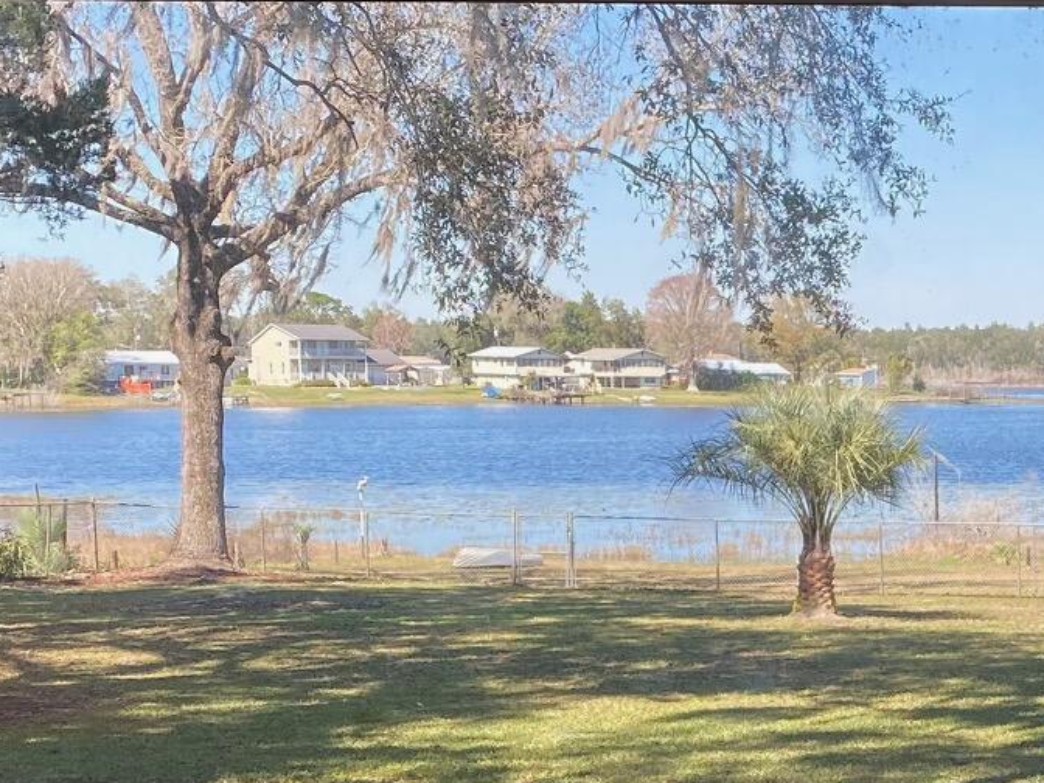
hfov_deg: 23.6
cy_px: 693
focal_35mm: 78
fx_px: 2352
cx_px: 1112
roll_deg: +0.5
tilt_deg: -4.5
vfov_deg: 18.6
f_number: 1.8
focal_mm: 4.25
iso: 32
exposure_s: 1/719
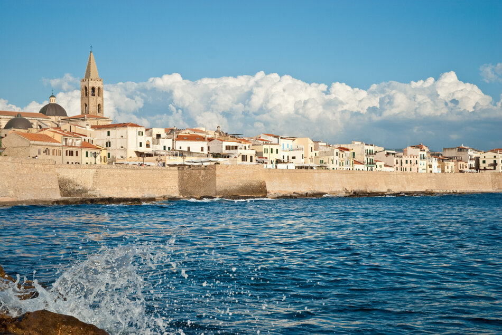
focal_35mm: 69
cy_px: 168
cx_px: 251
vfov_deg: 19.8
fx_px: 963
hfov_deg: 29.2
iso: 100
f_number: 4.5
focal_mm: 46
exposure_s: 1/800
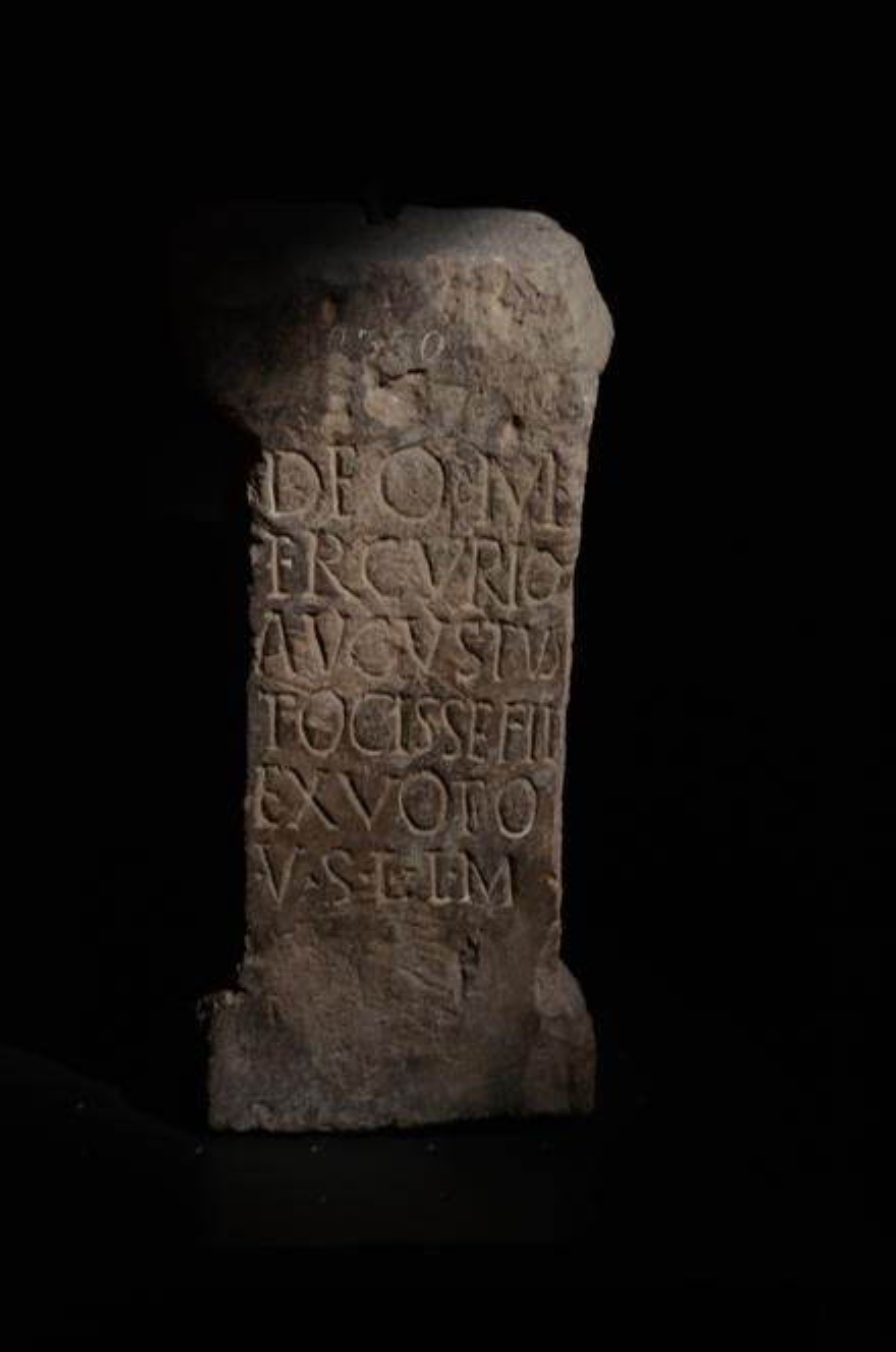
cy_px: 676
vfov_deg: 21.9
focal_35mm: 93
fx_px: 3486
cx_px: 448
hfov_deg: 14.6
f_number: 5
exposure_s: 1/10
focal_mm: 62
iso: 1250
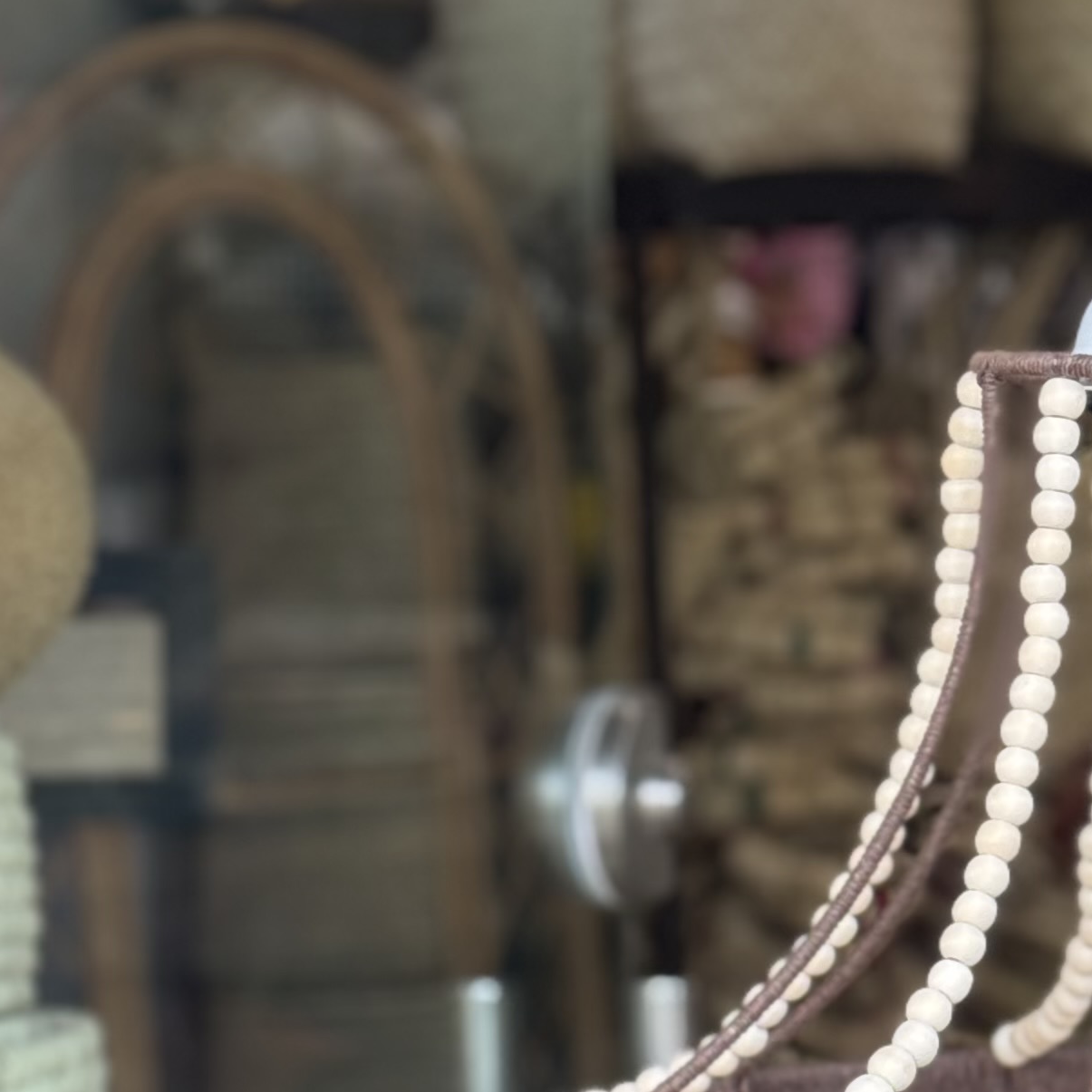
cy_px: 547
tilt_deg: -2.7
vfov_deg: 12.3
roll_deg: +1.4
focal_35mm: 142
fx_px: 5068
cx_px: 1019
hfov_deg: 12.2
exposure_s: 1/185
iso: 64
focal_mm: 6.76
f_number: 1.78
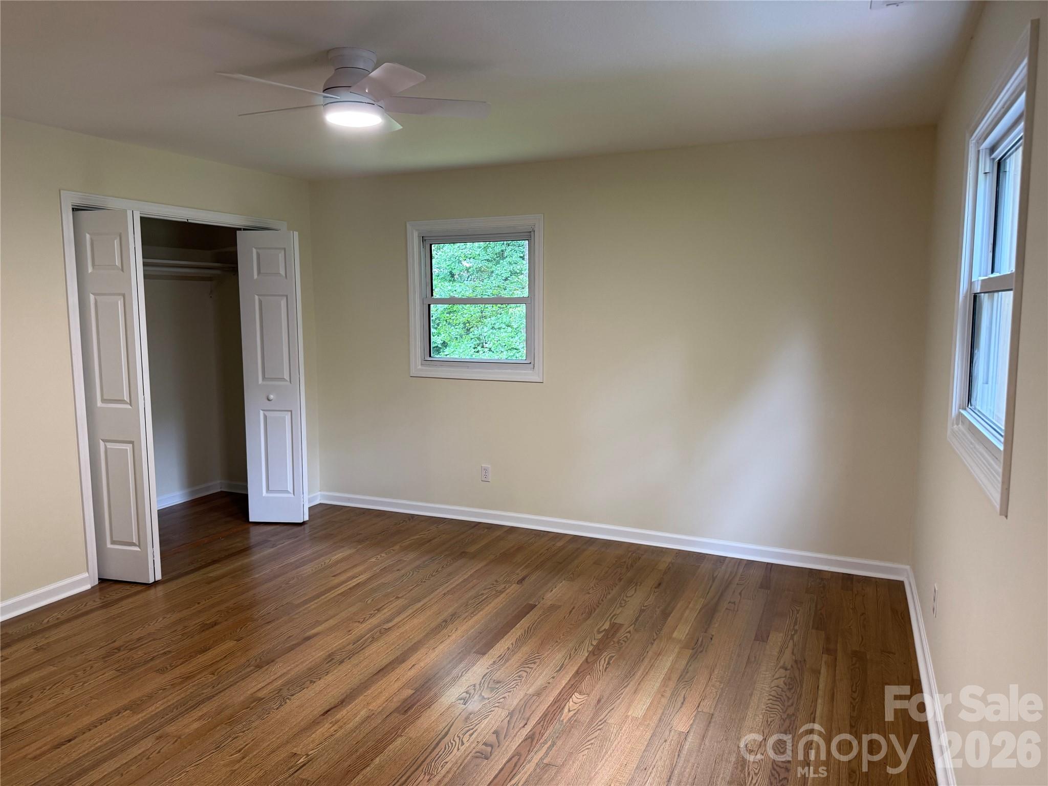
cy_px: 393
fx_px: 727
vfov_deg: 56.8
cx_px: 524
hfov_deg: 71.6
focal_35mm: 24
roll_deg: -0.2
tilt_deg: -6.1
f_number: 1.78
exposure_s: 1/60
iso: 160
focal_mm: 6.76
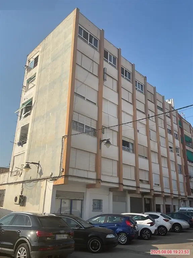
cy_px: 129
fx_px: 216
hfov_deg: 48.2
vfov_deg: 61.7
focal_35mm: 29
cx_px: 96
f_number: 1.8
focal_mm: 3
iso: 16
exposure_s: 1/1675
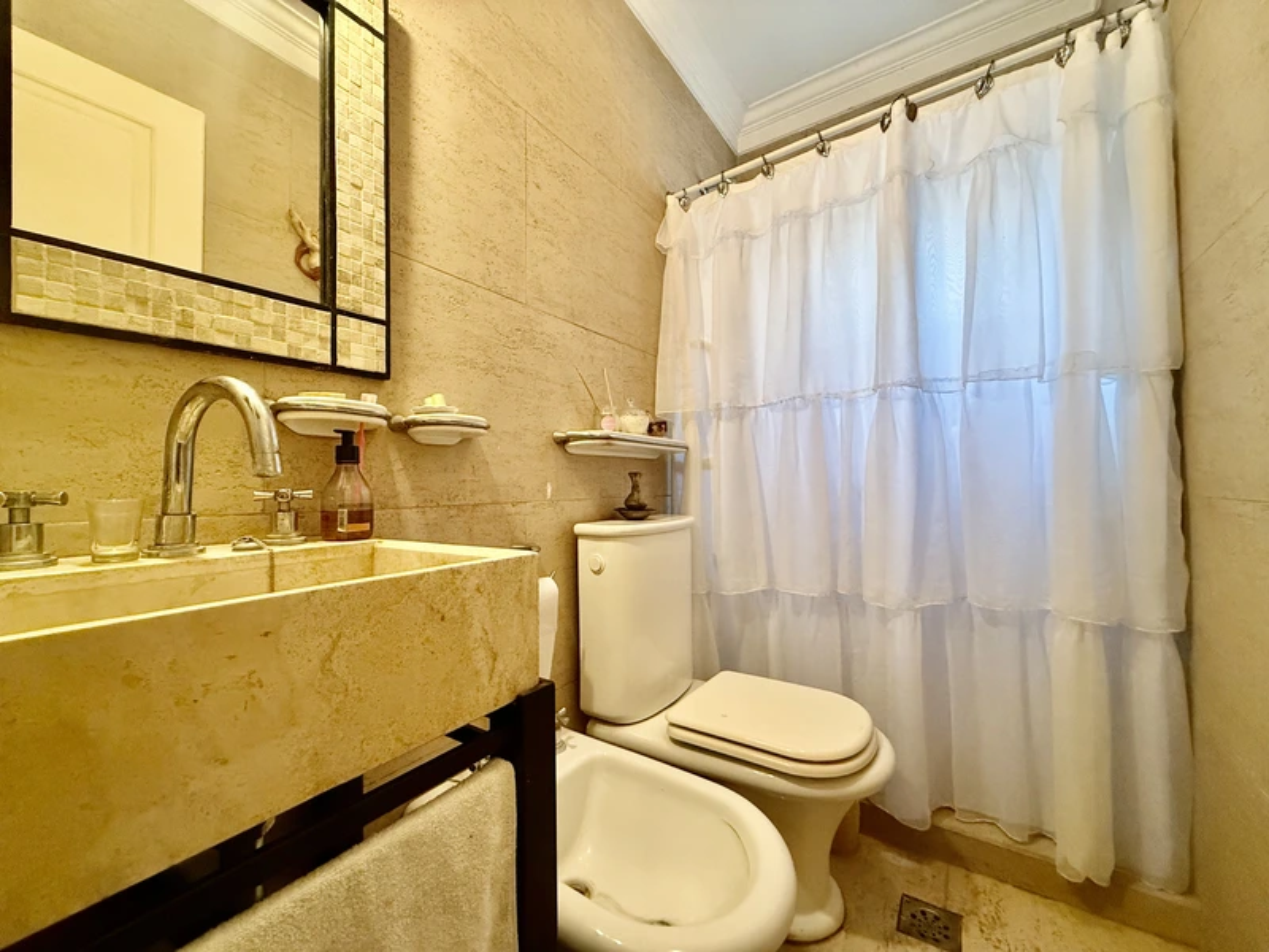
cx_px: 634
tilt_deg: +0.6
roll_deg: +0.3
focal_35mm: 14
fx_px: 513
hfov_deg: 102.1
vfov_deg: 85.7
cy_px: 476
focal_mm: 2.22
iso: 500
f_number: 2.2
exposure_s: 1/50
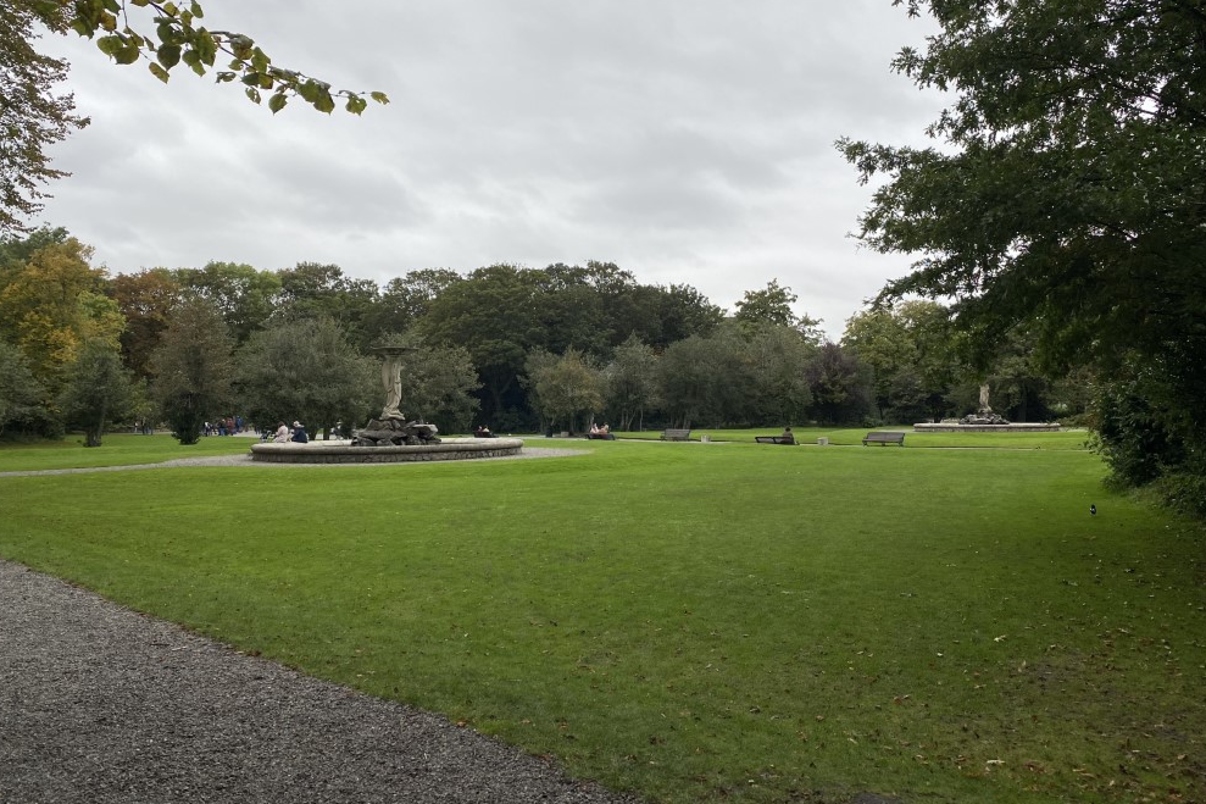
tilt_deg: +4.8
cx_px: 608
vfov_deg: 46.3
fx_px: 938
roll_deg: +1.8
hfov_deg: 65.5
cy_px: 344
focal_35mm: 28
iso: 32
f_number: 1.8
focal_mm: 4.25
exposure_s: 1/568
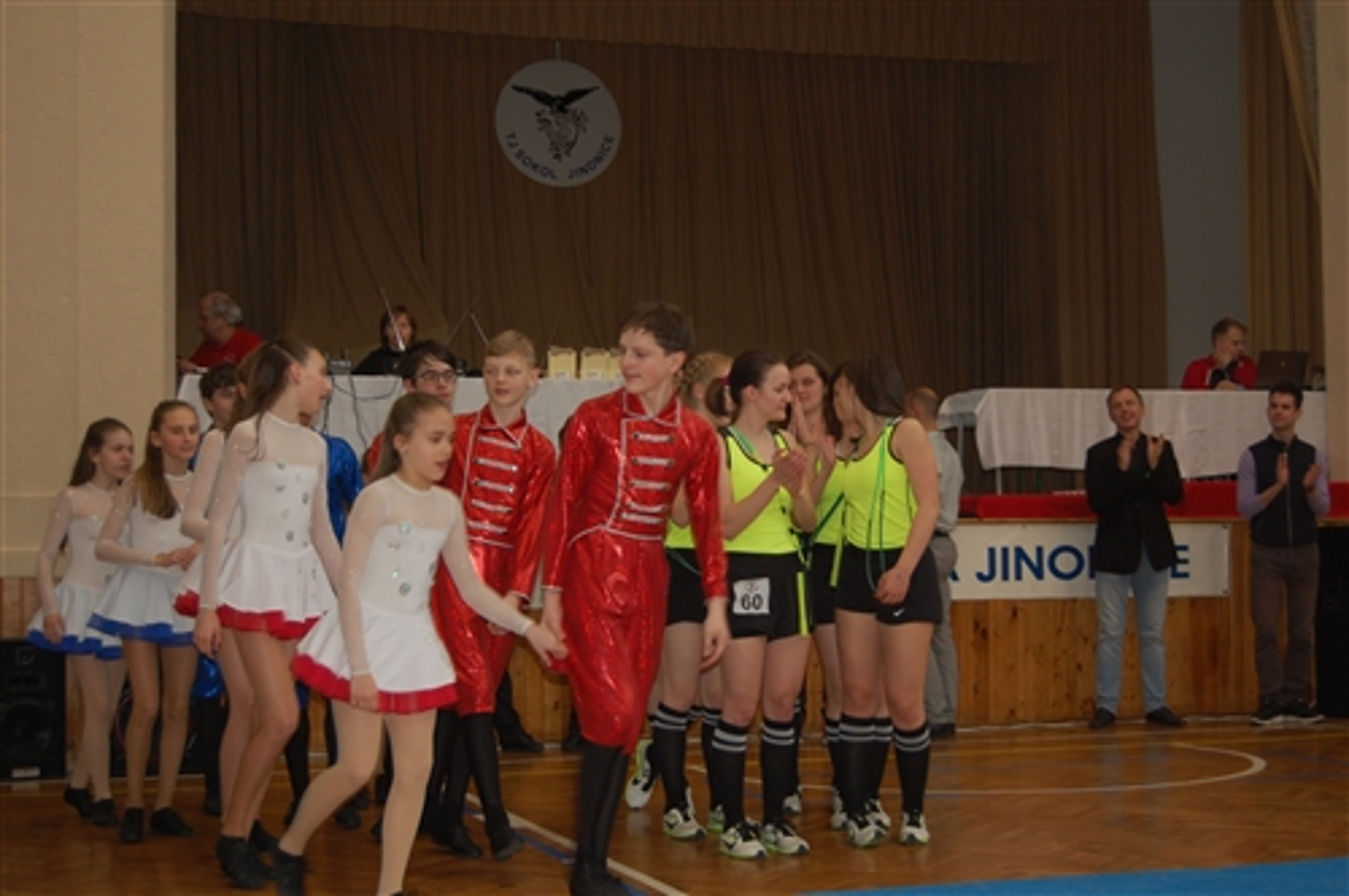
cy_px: 448
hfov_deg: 35.1
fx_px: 2133
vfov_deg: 23.7
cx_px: 674
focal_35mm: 57
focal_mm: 38
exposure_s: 1/60
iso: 400
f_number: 5
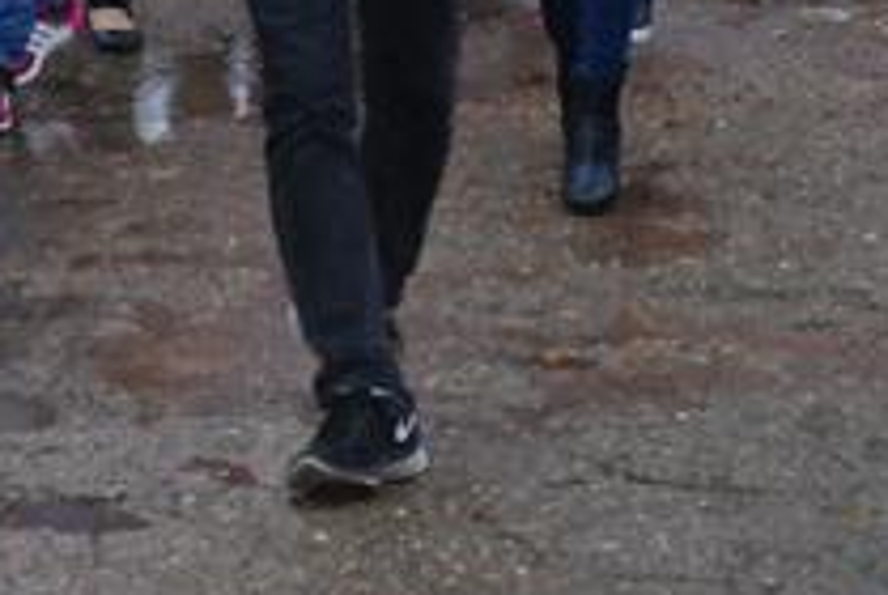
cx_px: 85
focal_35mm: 261
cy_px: -336
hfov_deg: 7.9
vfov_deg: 5.2
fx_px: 6447
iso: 1000
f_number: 5
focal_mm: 52
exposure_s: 1/60
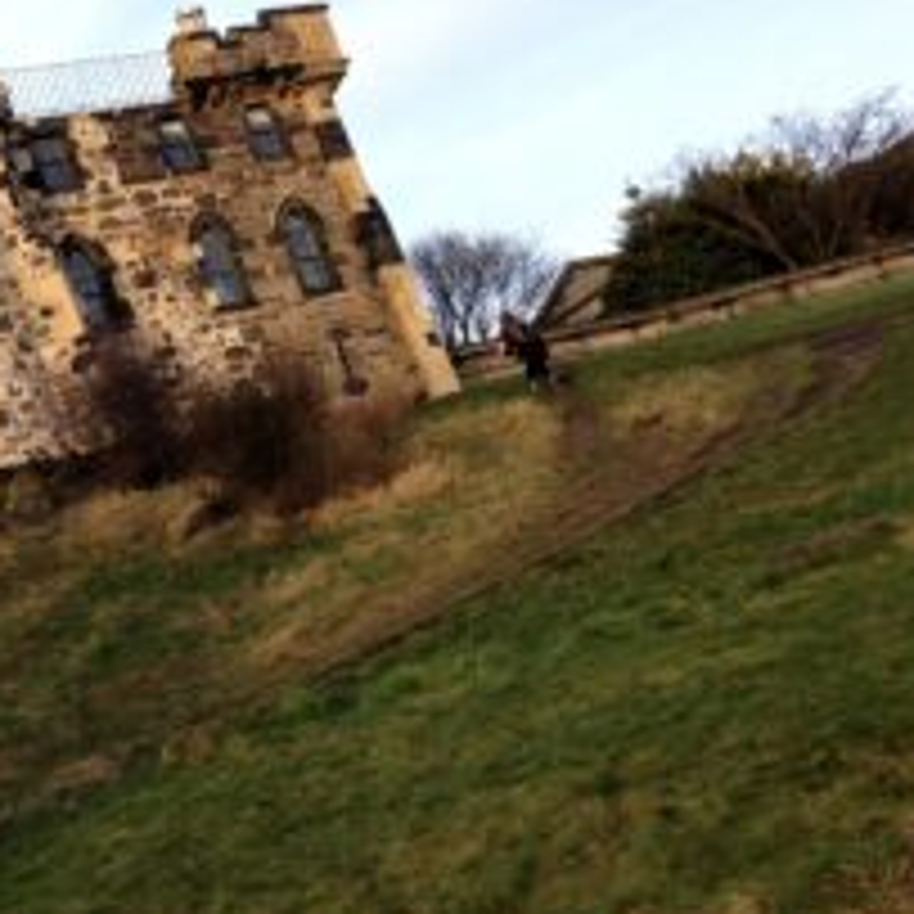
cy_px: 284
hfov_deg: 27.0
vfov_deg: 27.9
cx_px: 54
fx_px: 1822
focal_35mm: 61
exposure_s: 1/361
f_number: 2.4
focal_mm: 4.28
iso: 50
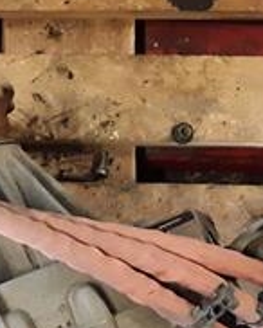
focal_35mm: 96
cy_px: 265
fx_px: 932
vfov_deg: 19.7
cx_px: -141
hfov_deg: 14.8
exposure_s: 1/50
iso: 200
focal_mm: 2.91
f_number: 1.9
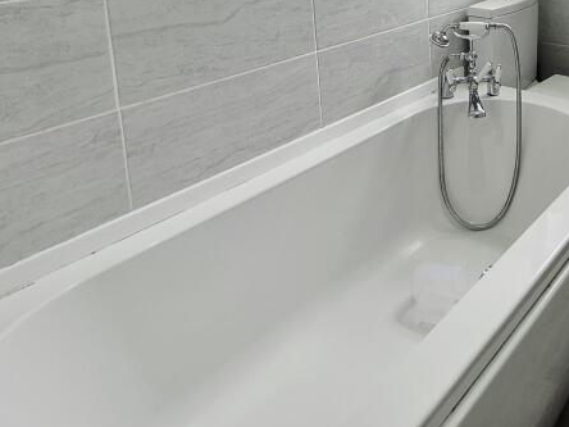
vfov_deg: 39.5
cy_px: -27
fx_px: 493
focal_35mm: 30
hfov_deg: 55.0
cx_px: 470
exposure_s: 1/50
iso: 80
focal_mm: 1.74
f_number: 2.2
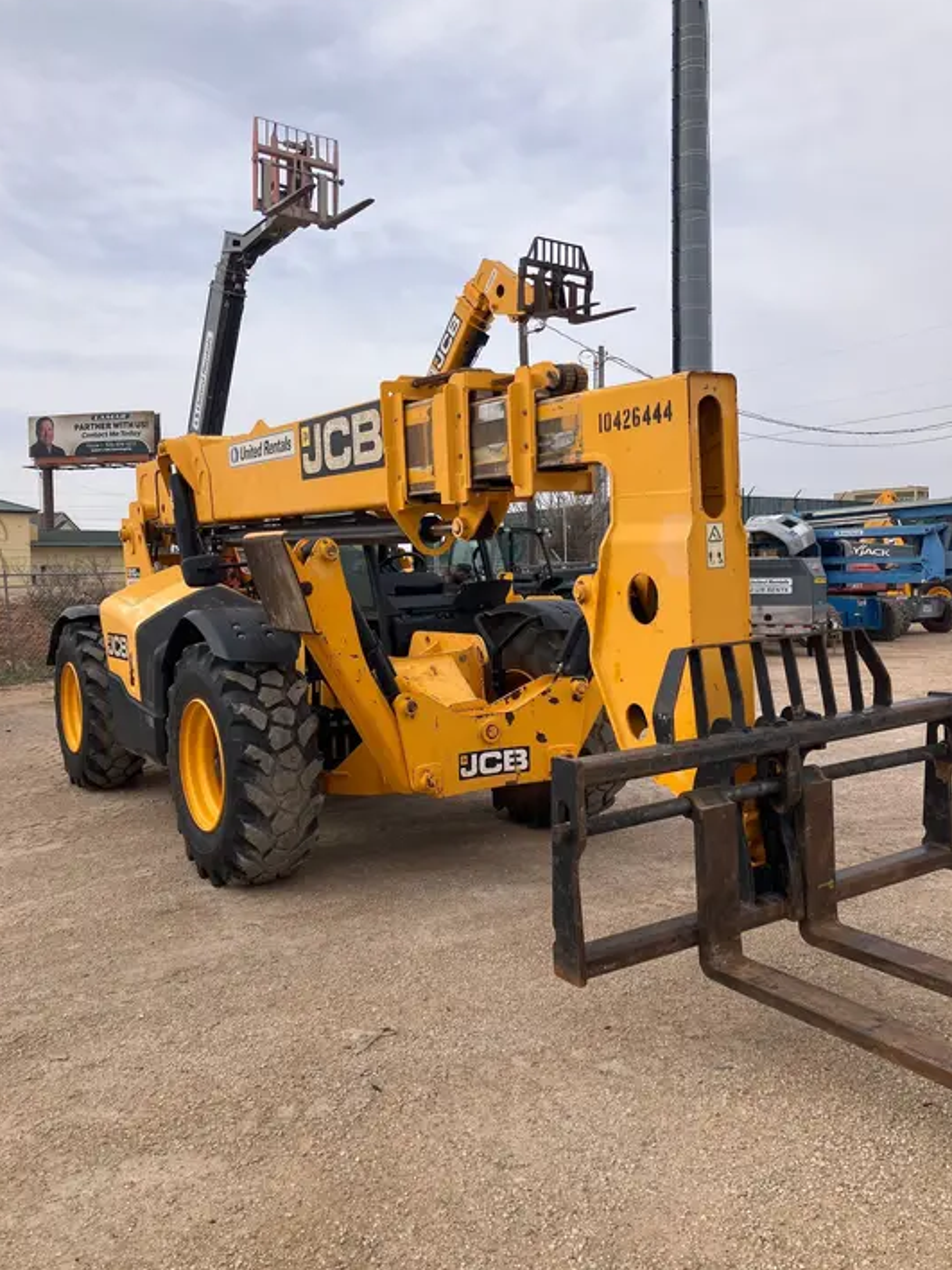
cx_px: 461
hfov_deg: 48.2
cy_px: 645
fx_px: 1063
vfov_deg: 61.7
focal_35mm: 29
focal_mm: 3.99
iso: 32
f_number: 1.8
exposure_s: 1/1567
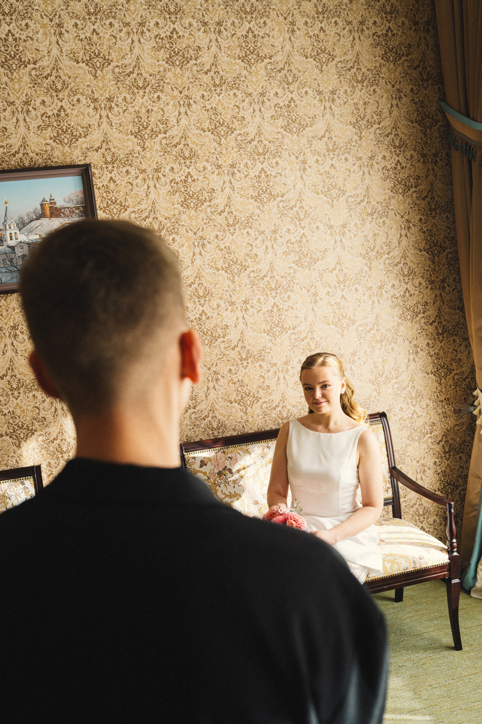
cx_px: 241
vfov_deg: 54.4
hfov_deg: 37.9
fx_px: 703
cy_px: 362
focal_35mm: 35
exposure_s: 1/320
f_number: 3.5
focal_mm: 35
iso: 500
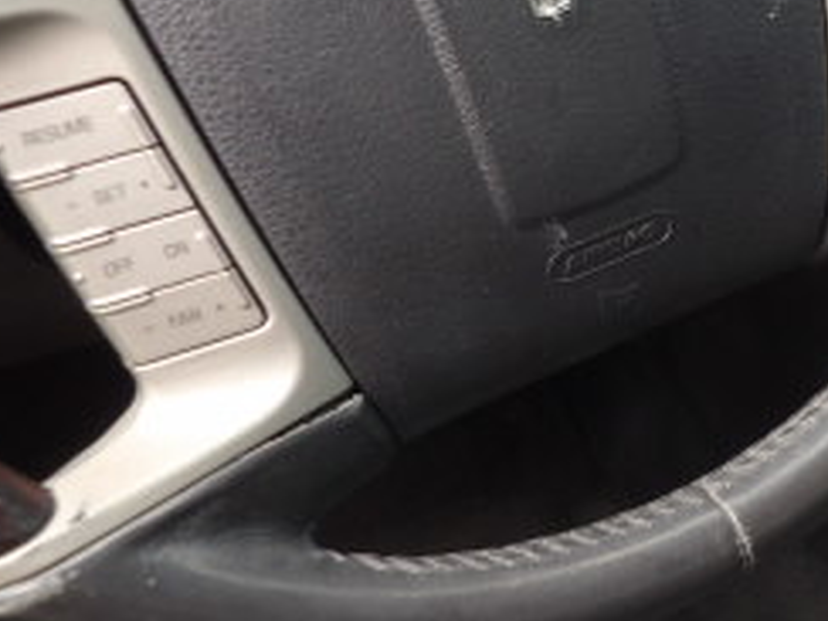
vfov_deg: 23.2
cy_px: 217
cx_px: 977
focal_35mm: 63
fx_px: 1507
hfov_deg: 27.3
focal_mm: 4.3
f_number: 3.2
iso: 124
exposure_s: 1/33
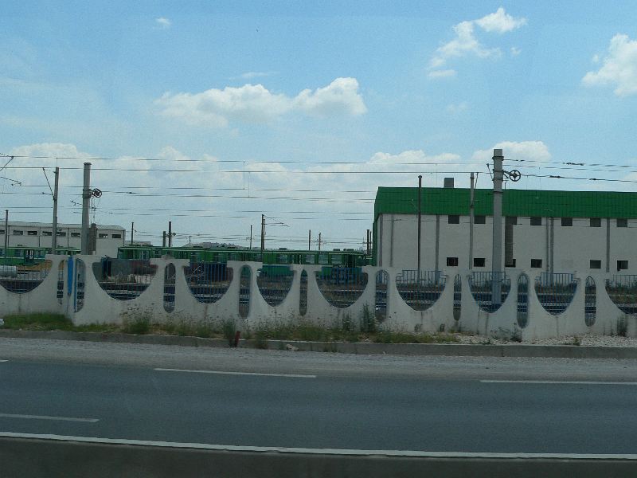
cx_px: 318
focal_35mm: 36
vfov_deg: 39.7
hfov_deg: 51.4
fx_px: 662
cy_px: 239
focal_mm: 6
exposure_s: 1/640
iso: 80
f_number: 5.6
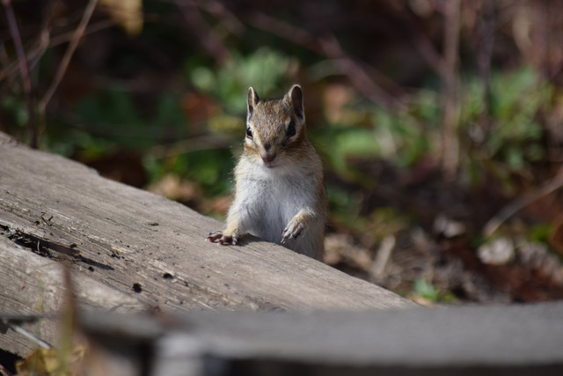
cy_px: 188
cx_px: 282
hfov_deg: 4.6
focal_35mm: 450
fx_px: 7039
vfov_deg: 3.1
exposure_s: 1/1600
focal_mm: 300
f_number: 6.3
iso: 400
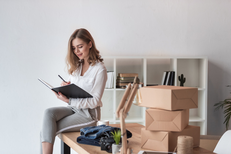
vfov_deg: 19.5
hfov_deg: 28.8
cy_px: 77
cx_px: 116
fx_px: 449
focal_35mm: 70
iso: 640
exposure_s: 1/125
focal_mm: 70
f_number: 2.8
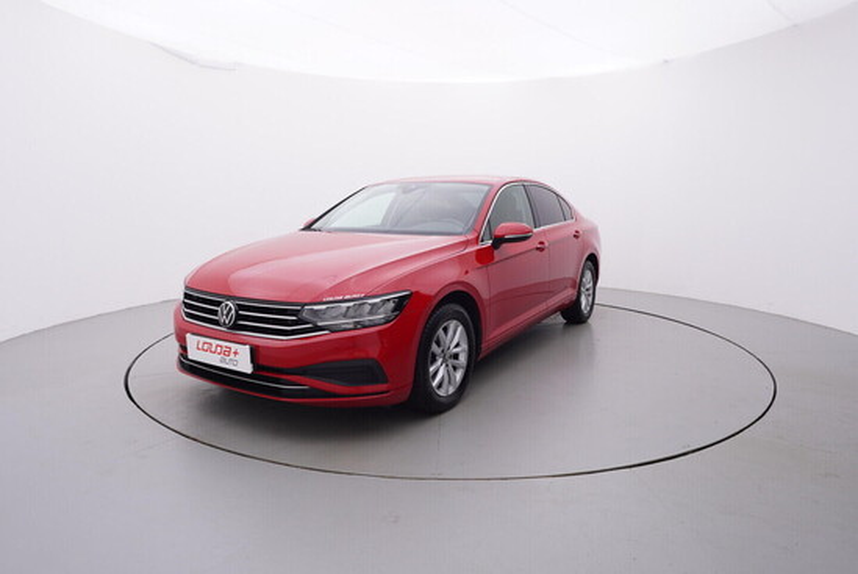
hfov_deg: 77.3
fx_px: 537
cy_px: 287
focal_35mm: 22
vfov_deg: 56.2
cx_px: 429
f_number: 5
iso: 200
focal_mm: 15
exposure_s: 1/80
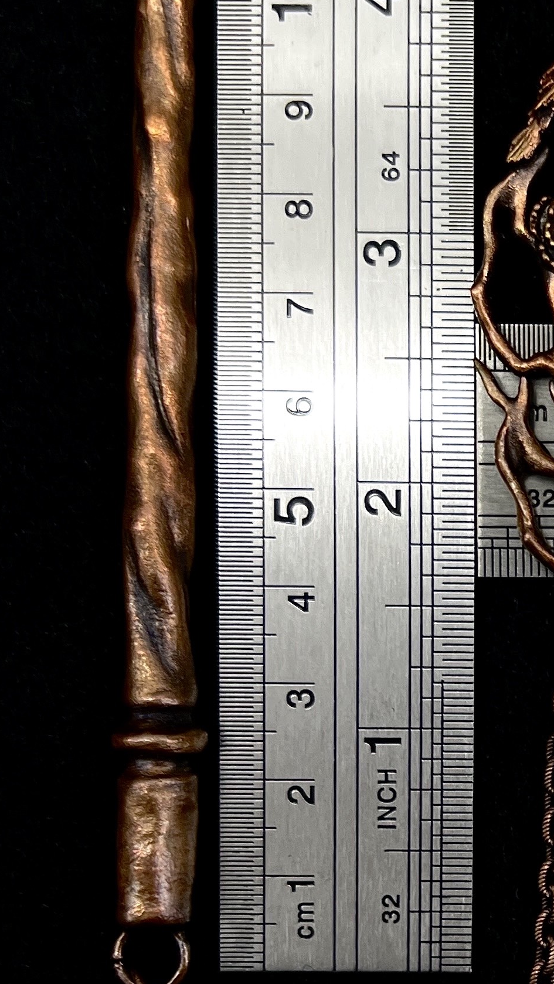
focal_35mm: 68
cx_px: 776
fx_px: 1775
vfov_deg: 30.8
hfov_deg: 16.5
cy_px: 632
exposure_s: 1/132
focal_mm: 5.7
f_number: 1.5
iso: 32
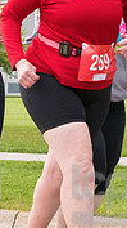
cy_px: 59
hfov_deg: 3.9
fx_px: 1876
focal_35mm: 312
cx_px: -39
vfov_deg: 6.9
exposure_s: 1/1600
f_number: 7.1
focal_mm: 78
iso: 4000
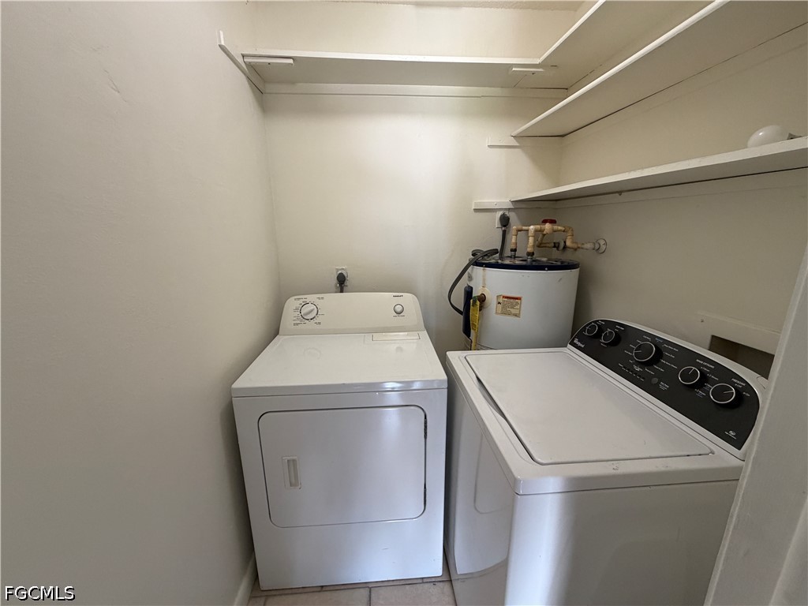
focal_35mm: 14
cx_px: 404
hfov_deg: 102.1
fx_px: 327
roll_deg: +1.7
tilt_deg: -15.3
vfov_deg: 85.7
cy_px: 303
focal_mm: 2.22
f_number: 2.2
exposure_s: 1/60
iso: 250
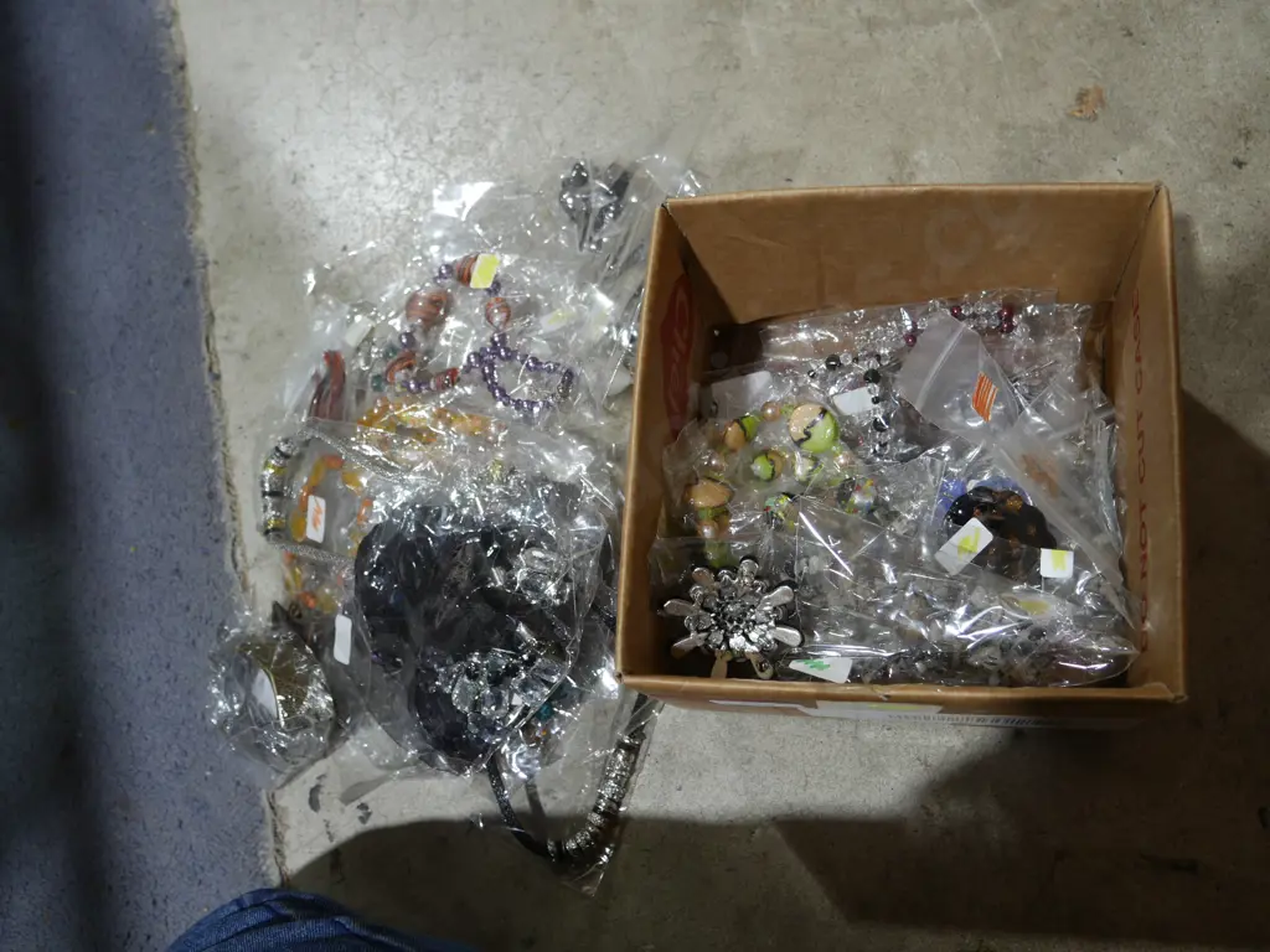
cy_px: 476
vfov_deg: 44.2
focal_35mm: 32
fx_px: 1174
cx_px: 635
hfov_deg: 56.8
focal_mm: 16
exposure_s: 1/60
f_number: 3.6
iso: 250
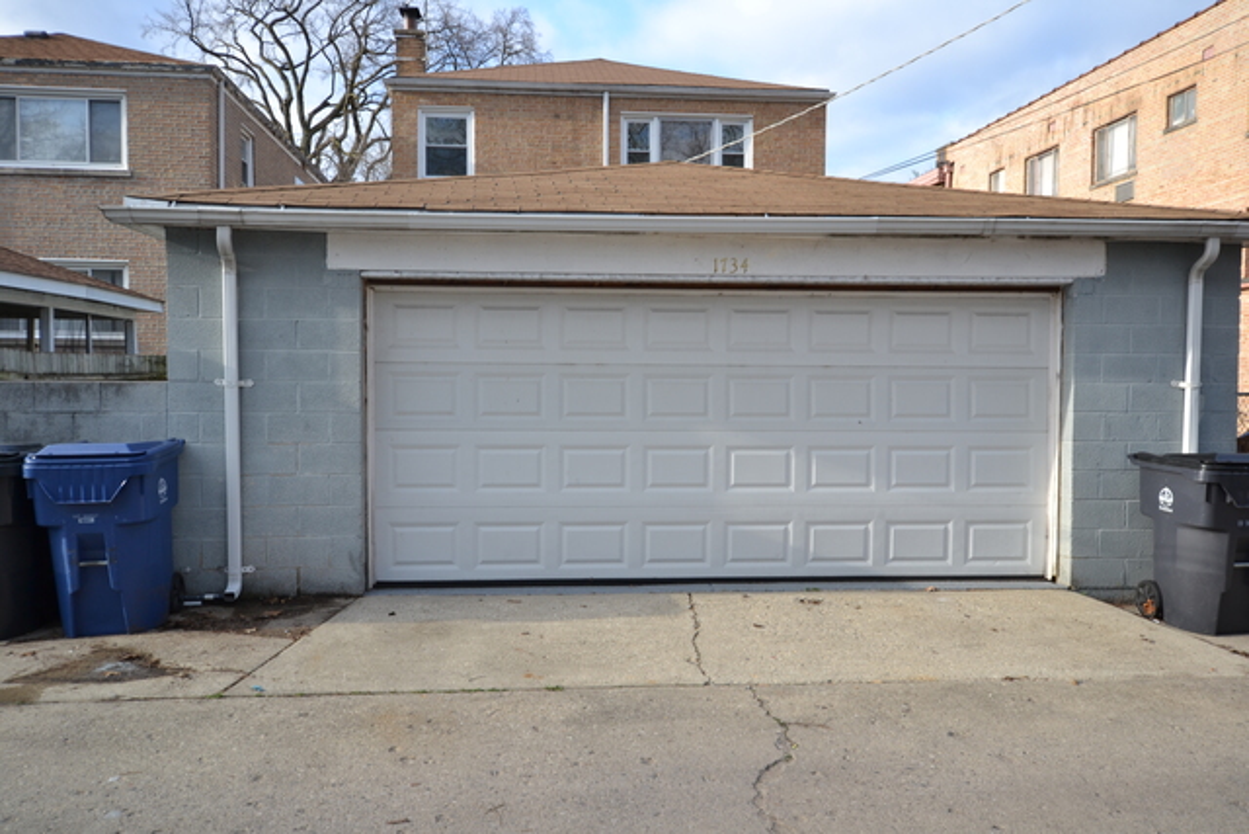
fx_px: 1041
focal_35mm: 30
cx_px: 624
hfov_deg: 61.9
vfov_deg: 43.6
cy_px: 417
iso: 100
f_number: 7.1
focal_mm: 20
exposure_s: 1/125
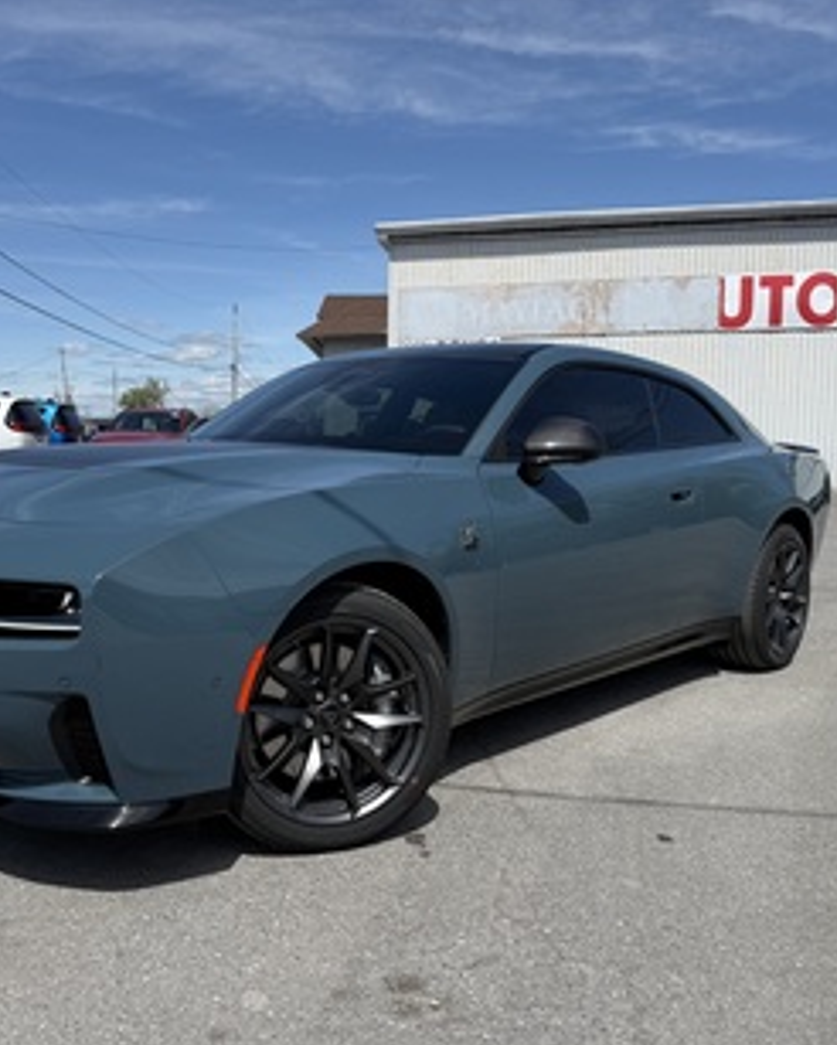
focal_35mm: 32
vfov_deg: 55.6
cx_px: 330
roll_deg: -0.3
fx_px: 990
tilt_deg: -4.0
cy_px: 533
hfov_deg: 45.6
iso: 80
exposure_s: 1/6173
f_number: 1.78
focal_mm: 6.76
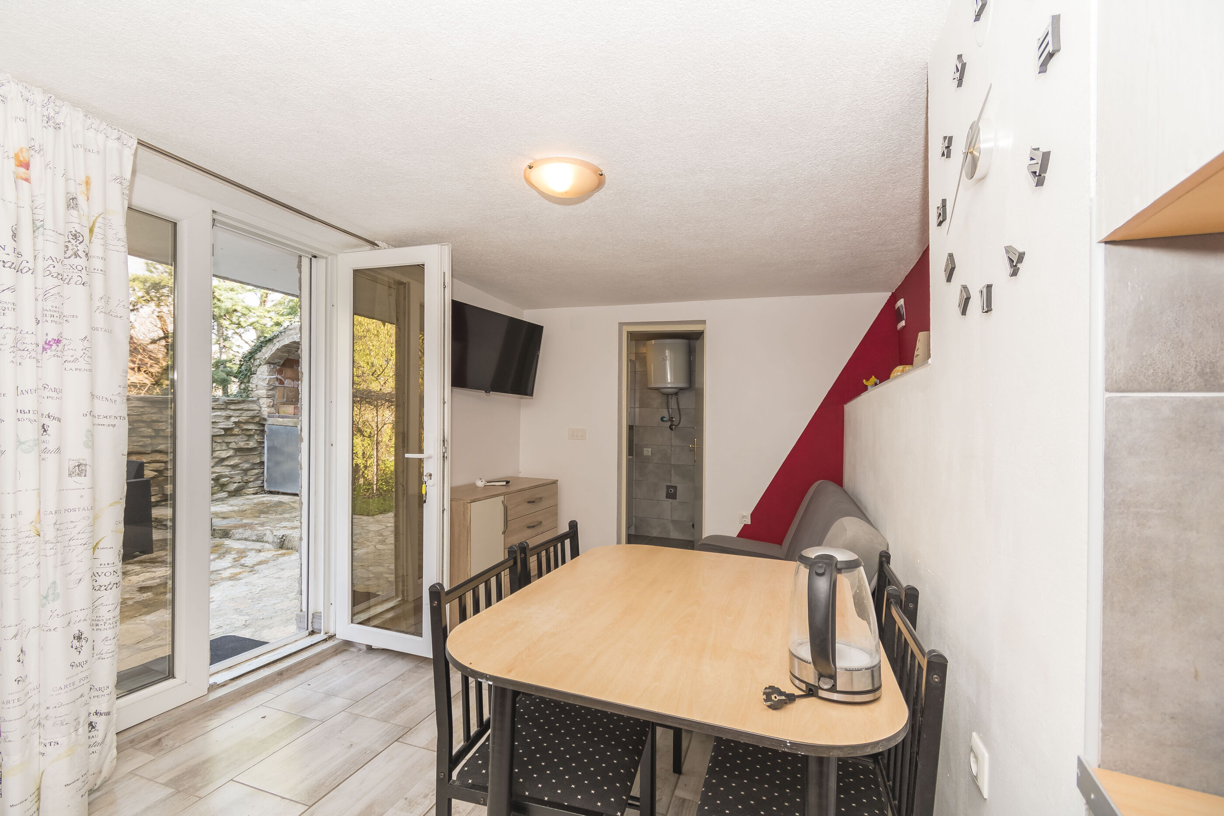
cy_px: 408
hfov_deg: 100.4
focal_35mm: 15
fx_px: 510
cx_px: 612
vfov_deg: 77.3
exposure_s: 1/60
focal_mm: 10
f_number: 4.5
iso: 160
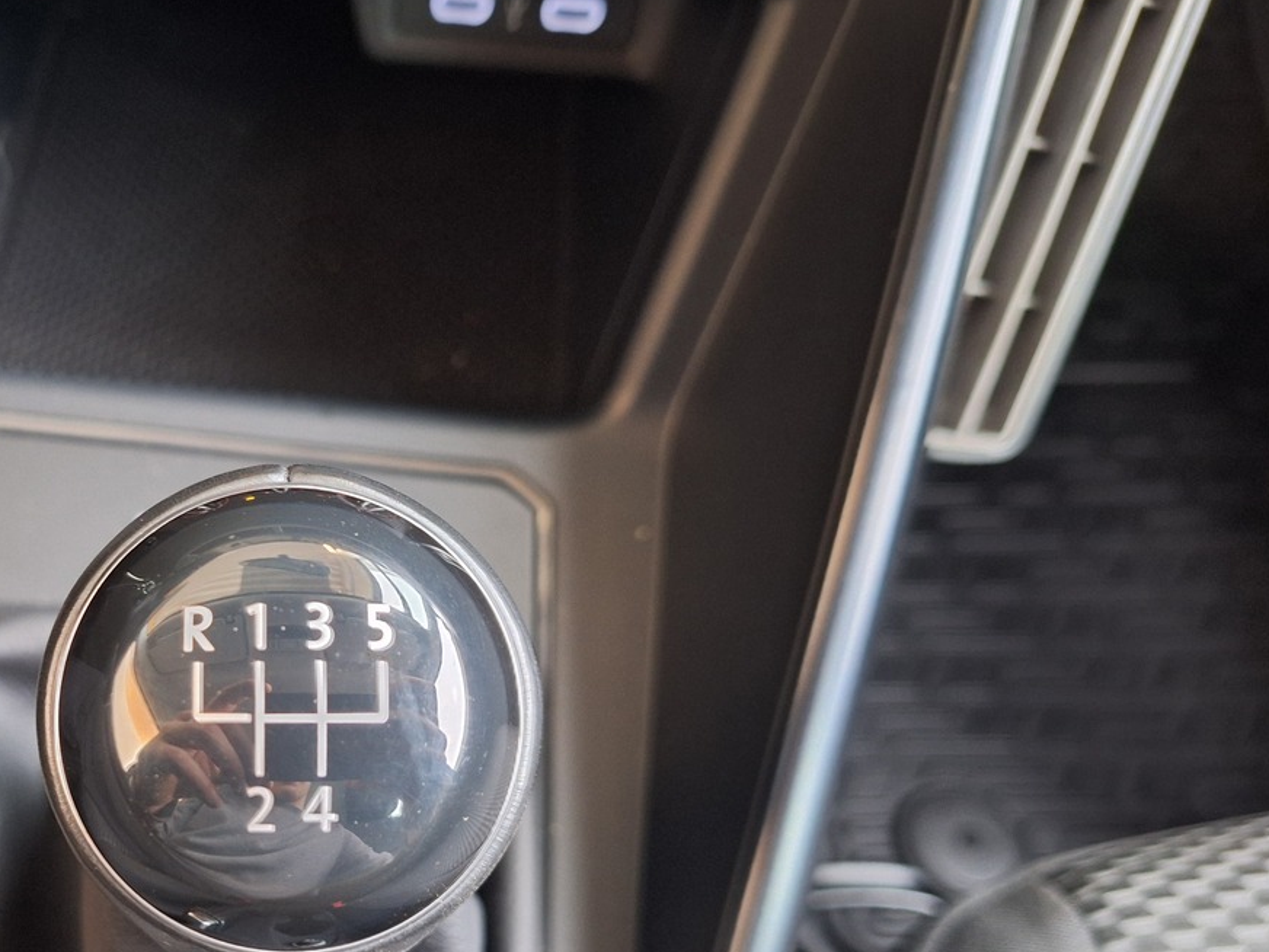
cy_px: 700
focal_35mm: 38
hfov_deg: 46.5
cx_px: 262
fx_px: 1393
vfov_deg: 36.9
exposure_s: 1/20
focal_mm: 5.54
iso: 400
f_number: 1.8
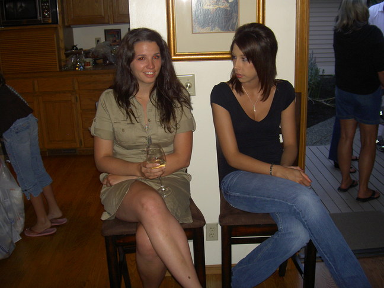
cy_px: 144
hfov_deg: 47.9
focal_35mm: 39
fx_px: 433
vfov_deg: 36.8
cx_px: 192
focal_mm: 8
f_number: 2.8
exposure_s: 1/60
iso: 100
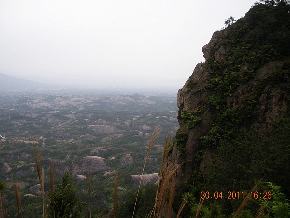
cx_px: 145
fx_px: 302
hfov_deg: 51.4
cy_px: 109
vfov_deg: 39.7
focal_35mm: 36
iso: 64
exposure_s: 1/84.8
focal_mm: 6.3
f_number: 3.5
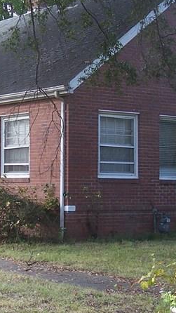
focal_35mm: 95
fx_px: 788
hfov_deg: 12.6
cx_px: 2
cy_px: 160
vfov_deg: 22.5
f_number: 2.8
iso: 80
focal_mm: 6.3
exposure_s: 1/125
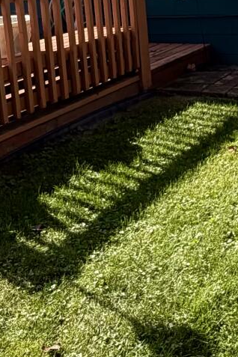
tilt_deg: -11.5
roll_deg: +5.3
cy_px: 69
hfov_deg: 22.2
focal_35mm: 61
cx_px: 152
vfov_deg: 32.0
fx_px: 605
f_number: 2.2
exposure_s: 1/574
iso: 40
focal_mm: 2.22
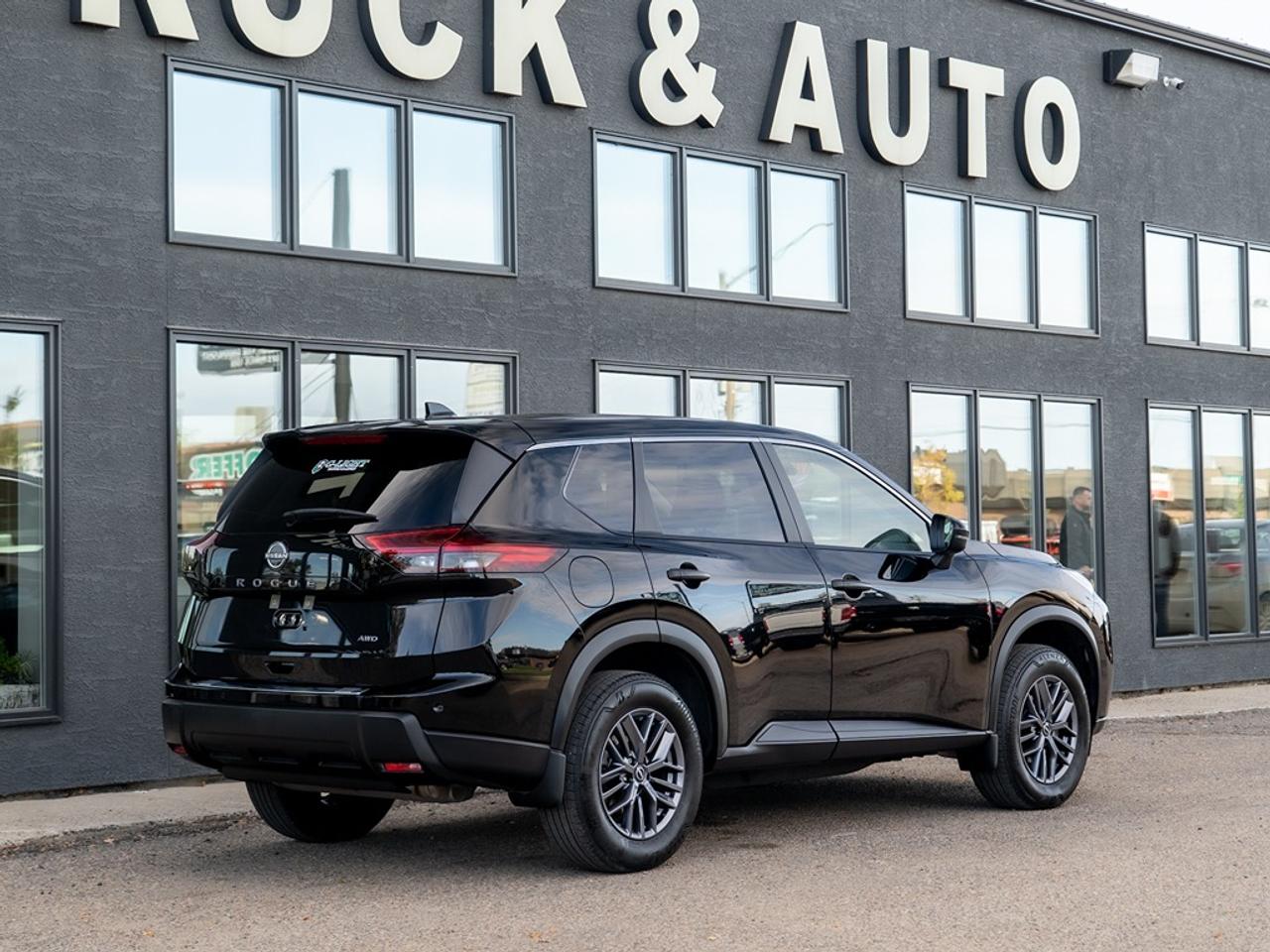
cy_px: 417
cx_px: 616
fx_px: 2529
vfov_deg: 21.3
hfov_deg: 28.2
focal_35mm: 69
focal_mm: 51
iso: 160
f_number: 4
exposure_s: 1/160
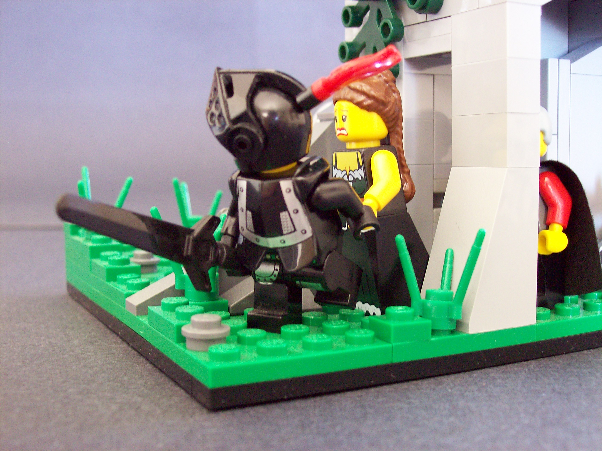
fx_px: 782
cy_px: 226
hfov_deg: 42.1
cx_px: 301
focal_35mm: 45
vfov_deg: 32.2
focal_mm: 7.6
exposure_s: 1/8
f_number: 3
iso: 160
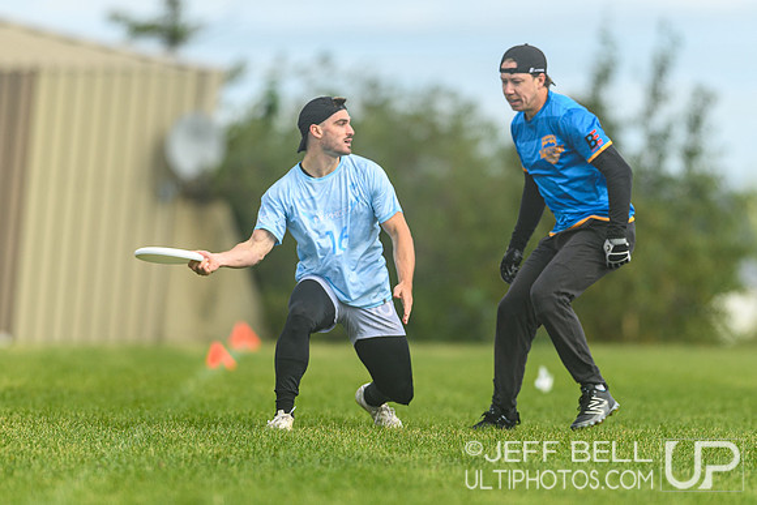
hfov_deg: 3.0
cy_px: 267
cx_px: 425
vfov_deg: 2.0
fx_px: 14432
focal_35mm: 686
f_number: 3.2
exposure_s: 1/1250
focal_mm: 400
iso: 100
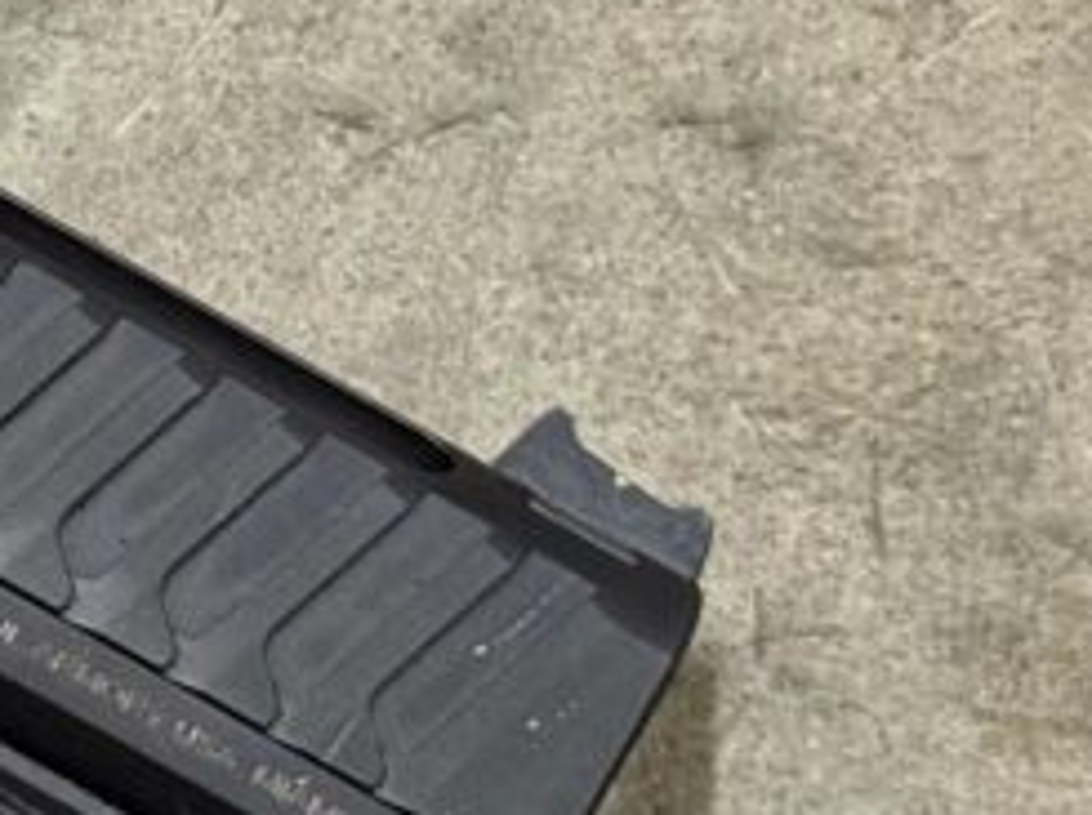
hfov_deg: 9.2
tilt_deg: -65.7
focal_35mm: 201
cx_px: -1159
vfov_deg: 7.4
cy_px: 289
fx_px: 6331
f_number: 1.78
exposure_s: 1/40
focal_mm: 6.76
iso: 500
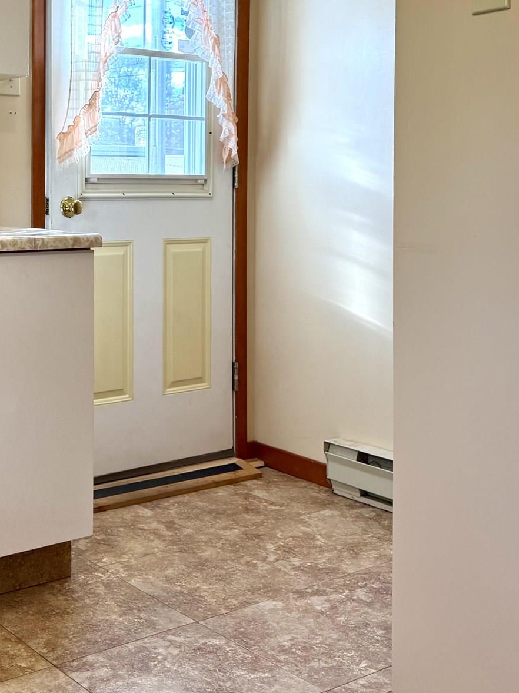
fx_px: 940
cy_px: 218
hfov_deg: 29.8
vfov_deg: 39.8
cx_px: 68
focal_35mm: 47
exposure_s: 1/242
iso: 100
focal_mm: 6.76
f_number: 1.78
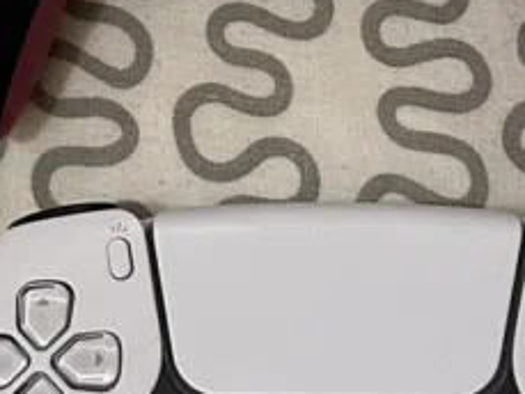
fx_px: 1017
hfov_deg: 28.9
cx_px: 287
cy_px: -48
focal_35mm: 67
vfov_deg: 20.8
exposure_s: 1/50
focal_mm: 6.86
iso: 320
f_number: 1.78
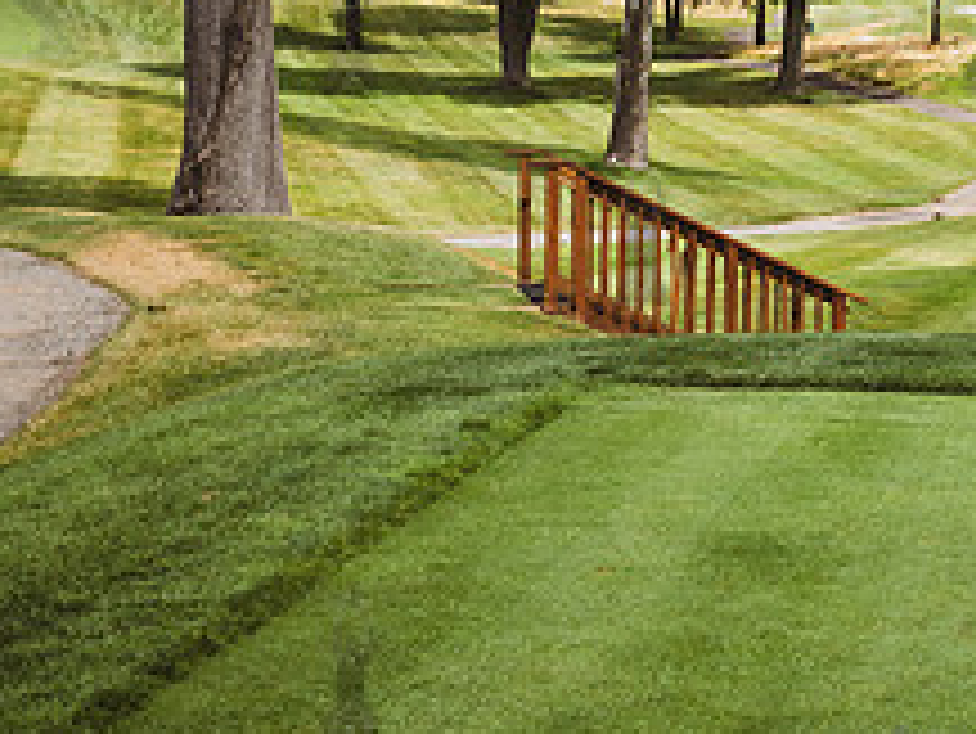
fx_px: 2539
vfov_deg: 16.1
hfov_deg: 20.2
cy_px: 11
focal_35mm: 90
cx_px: 1219
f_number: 4.5
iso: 200
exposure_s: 1/2000
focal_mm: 35
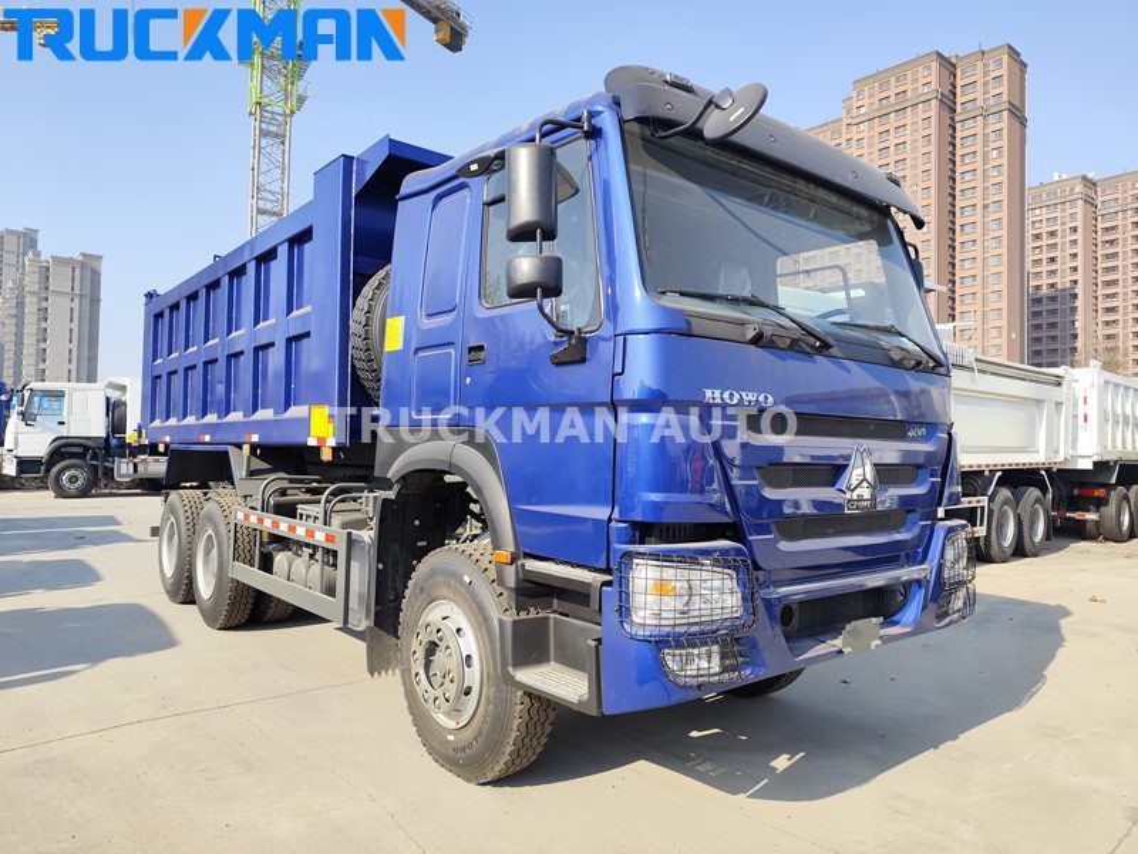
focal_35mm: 23
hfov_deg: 73.9
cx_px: 569
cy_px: 427
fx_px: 756
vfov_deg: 58.9
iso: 50
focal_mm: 6.14
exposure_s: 1/630
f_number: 1.65
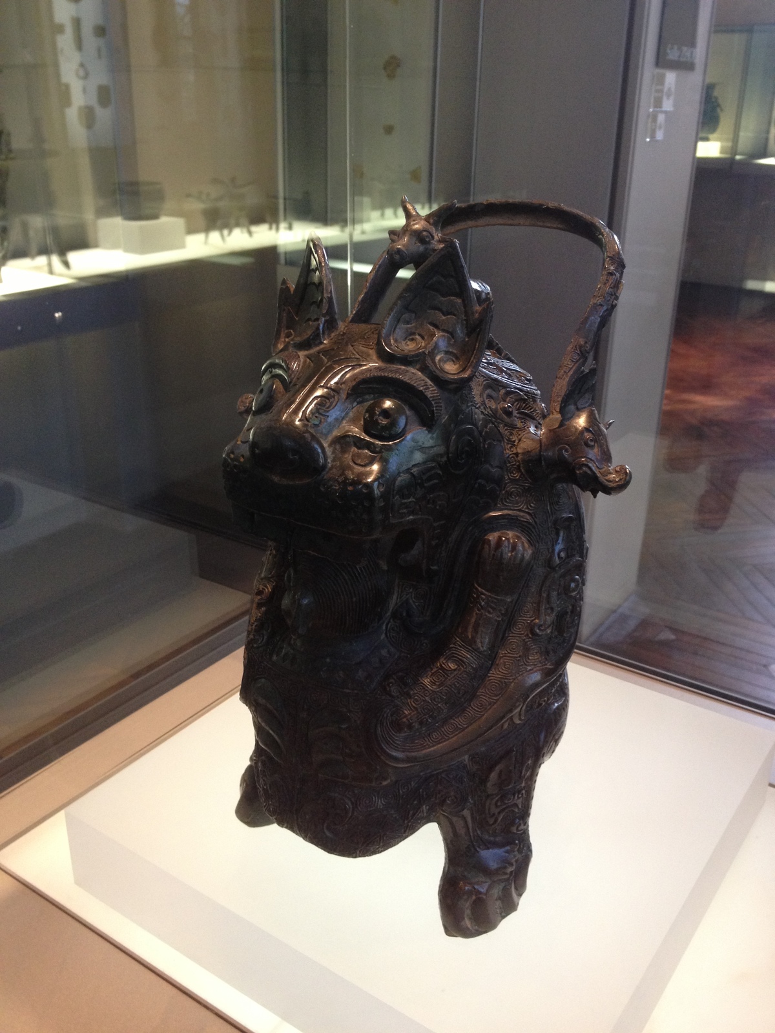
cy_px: 516
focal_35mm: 35
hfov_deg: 40.7
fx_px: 1045
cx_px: 388
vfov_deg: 52.6
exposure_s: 1/20
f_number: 2.4
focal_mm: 4.28
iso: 160
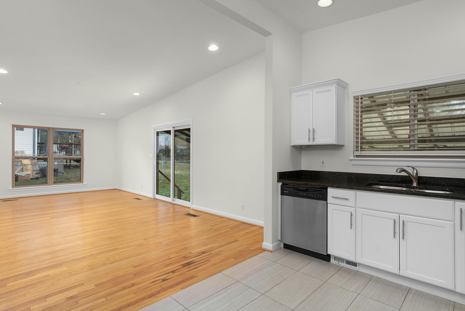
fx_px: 233
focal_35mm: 18
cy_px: 156
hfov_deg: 90.0
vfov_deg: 67.4
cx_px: 232
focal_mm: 18
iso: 320
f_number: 7.1
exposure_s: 1/8
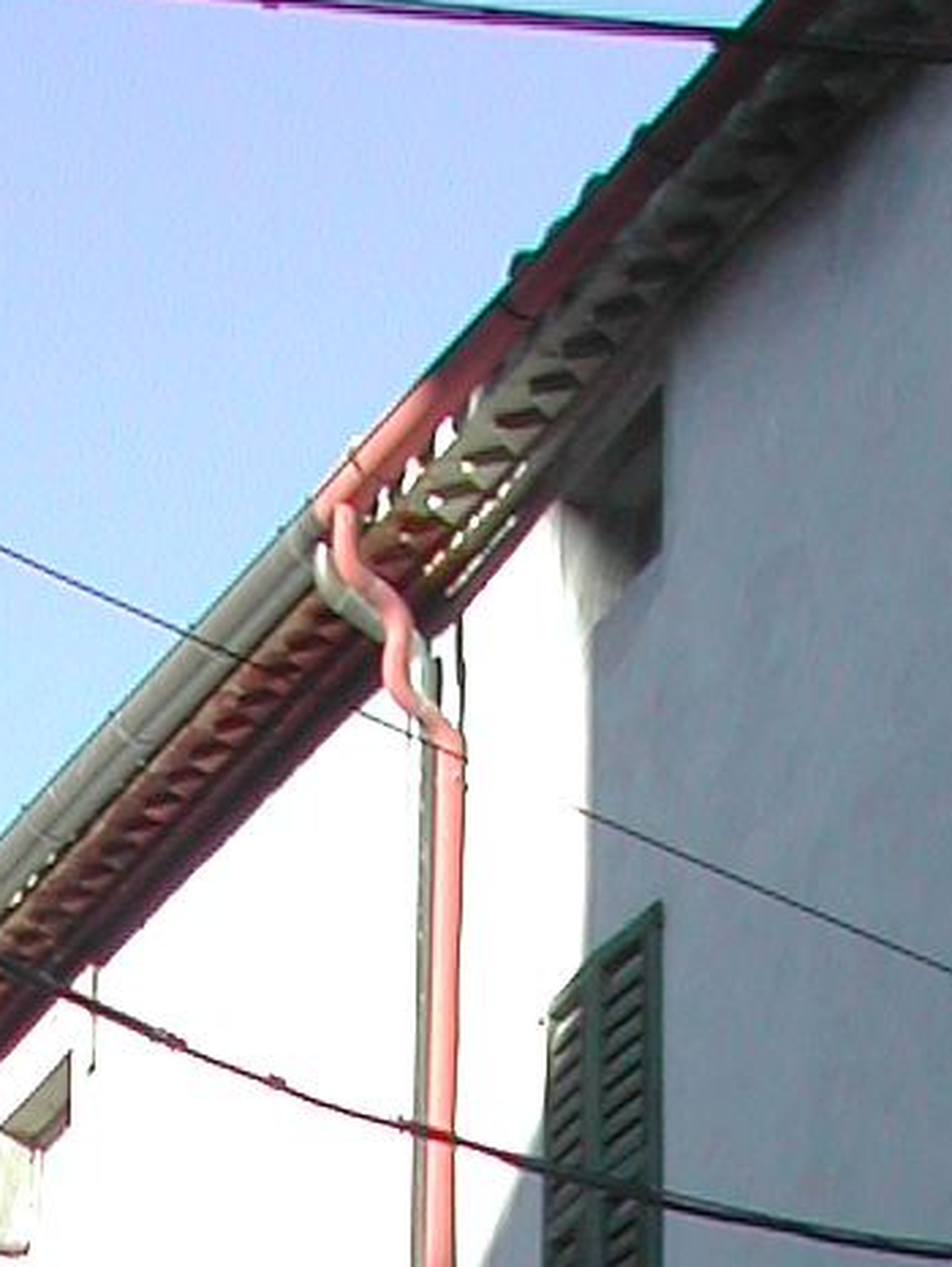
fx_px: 6118
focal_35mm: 167
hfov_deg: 8.9
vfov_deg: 11.0
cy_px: 2316
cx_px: 623
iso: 100
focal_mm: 8
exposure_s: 1/525
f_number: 2.8
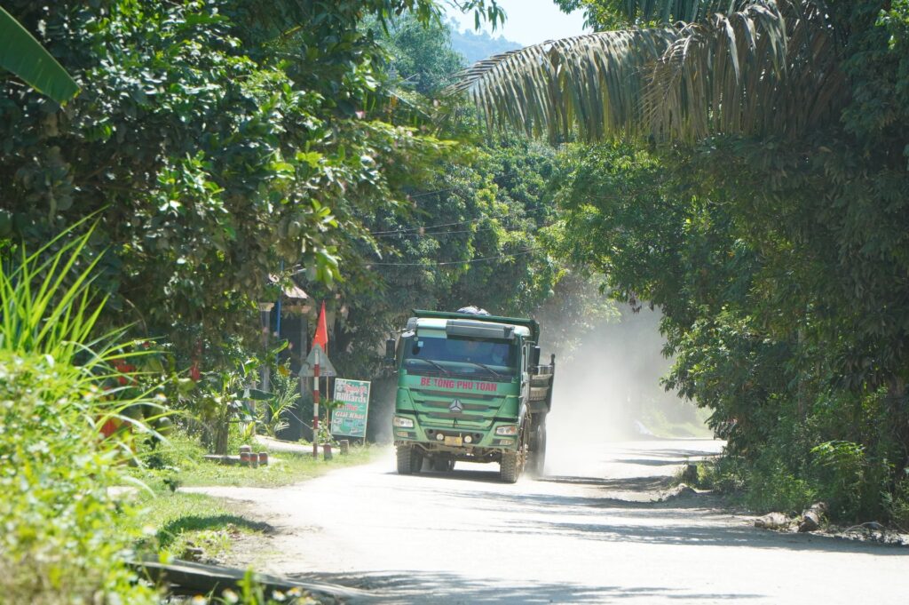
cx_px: 454
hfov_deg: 13.1
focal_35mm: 158
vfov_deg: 8.7
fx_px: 3974
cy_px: 302
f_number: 8
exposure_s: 1/1000
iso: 1000
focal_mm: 105
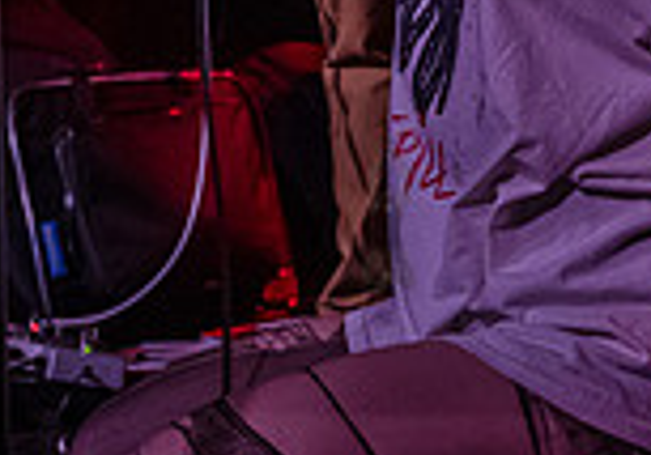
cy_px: -244
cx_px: 288
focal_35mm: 141
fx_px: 2589
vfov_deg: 9.7
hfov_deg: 14.3
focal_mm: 35
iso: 16000
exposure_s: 1/250
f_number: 3.2
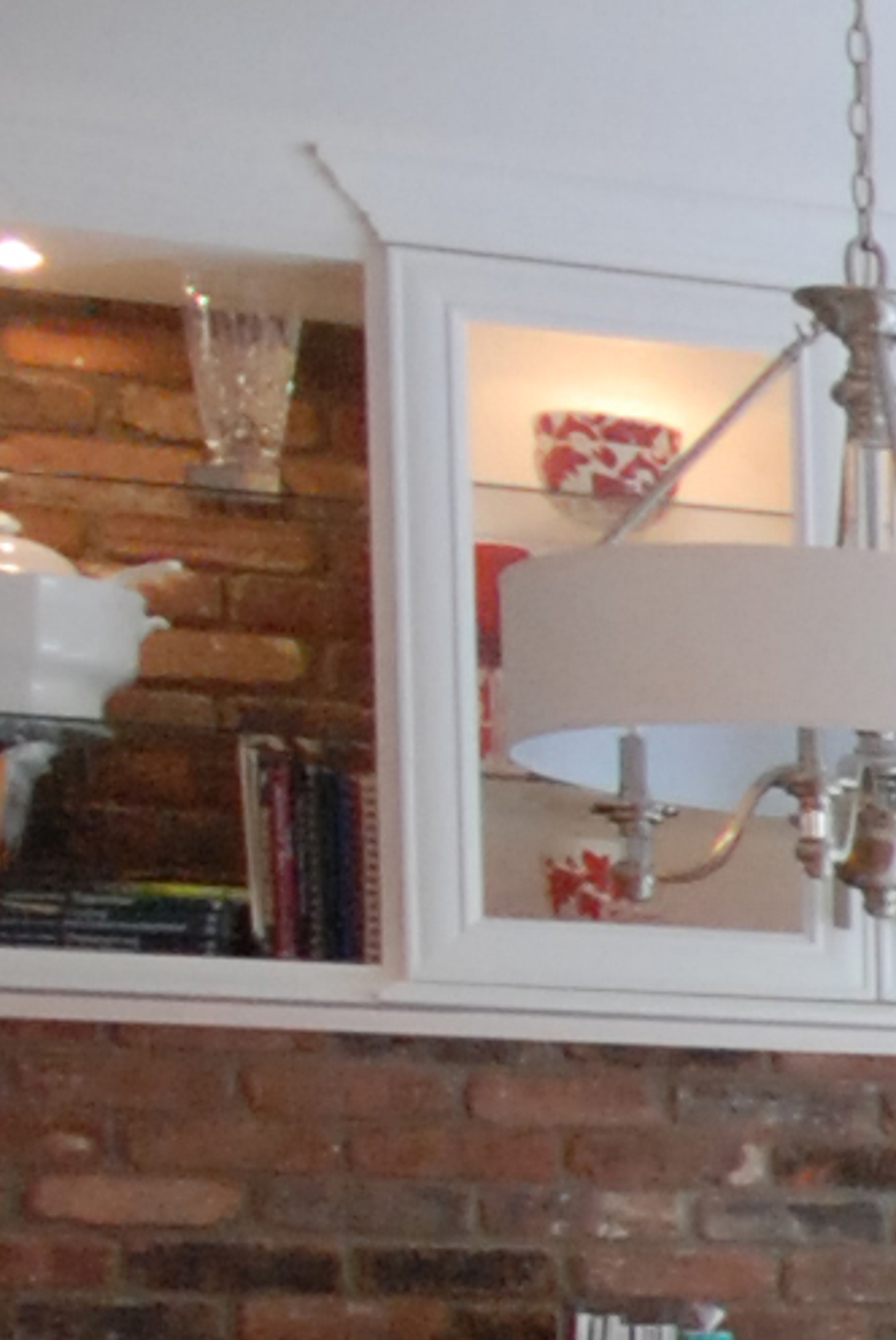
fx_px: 4356
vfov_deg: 16.8
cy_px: 1589
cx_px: 3279
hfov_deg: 8.3
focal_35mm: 117
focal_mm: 10
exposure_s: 1/60
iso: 640
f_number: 4
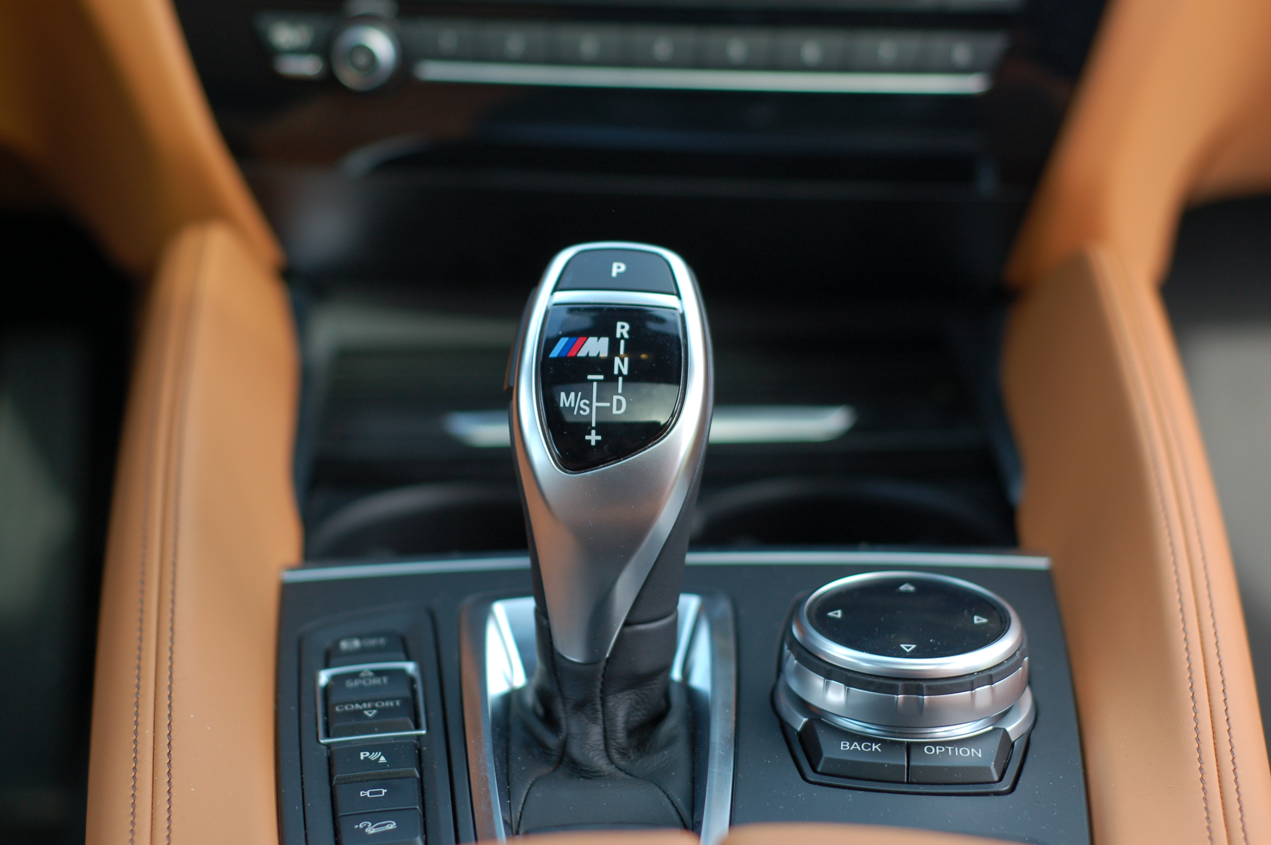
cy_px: 422
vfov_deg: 18.1
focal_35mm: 75
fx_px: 2646
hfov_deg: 27.0
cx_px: 636
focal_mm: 50
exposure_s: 1/200
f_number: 2.8
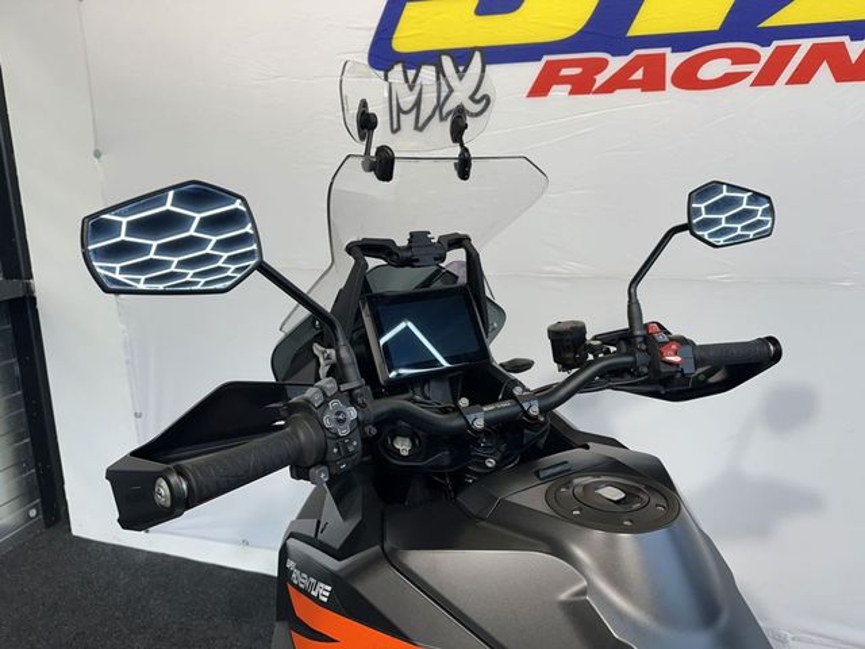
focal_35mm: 24
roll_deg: -0.5
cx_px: 432
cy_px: 324
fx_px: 600
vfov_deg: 56.8
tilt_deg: -12.5
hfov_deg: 71.6
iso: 64
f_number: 1.78
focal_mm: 6.86
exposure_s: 1/100
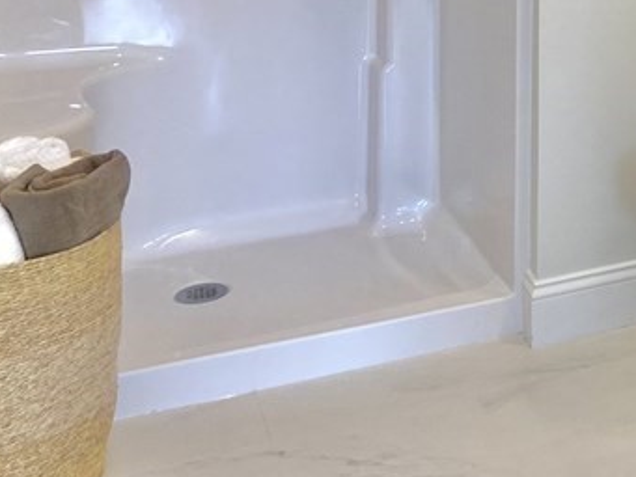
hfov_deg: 22.5
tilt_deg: -3.9
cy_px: -209
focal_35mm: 78
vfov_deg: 17.3
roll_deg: -0.8
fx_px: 1434
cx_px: 815
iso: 50
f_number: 1.8
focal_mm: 4.25
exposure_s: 1/120
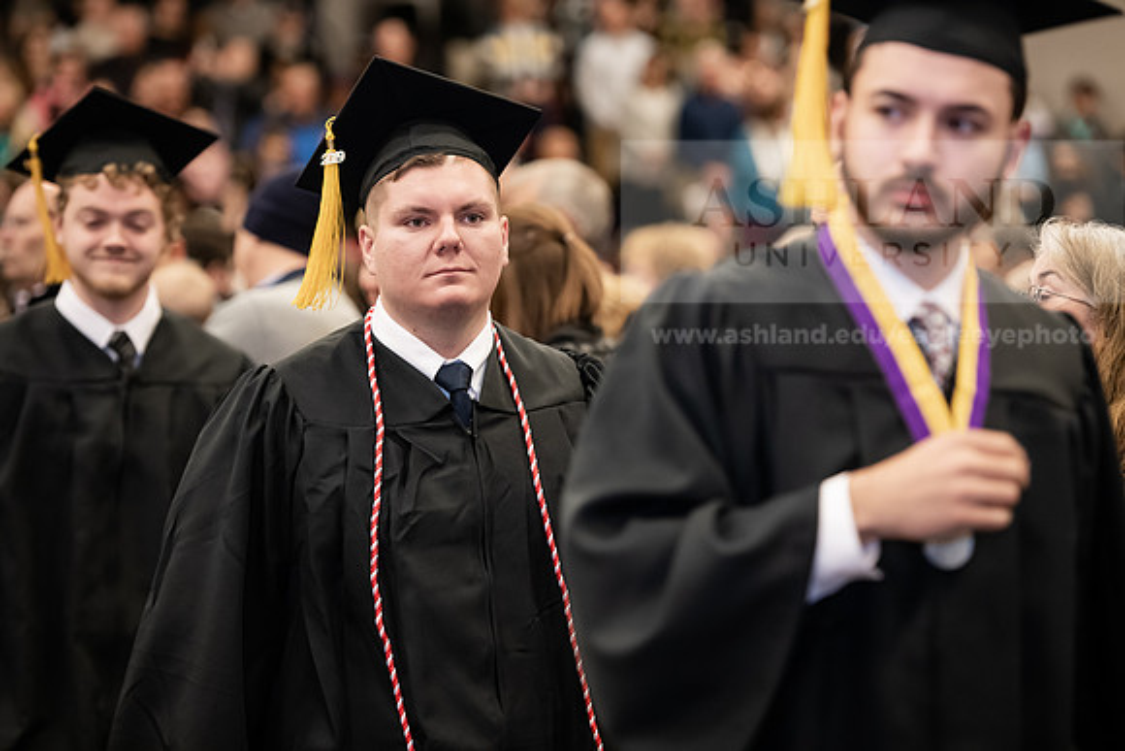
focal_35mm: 130
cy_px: 376
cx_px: 562
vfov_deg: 10.6
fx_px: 4063
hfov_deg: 15.8
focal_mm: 130
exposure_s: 1/200
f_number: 3.2
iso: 2000
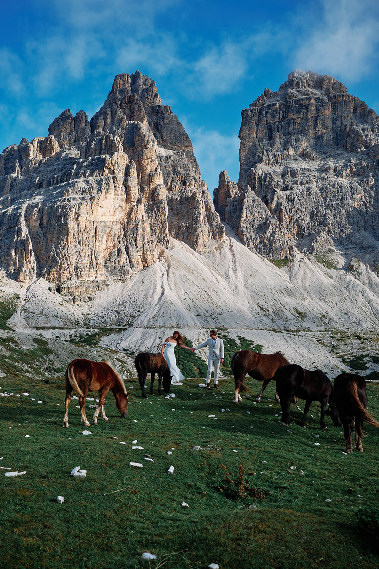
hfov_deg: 37.9
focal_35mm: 35
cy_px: 284
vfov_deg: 54.4
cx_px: 190
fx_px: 553
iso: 125
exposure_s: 1/2000
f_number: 2.8
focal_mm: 23
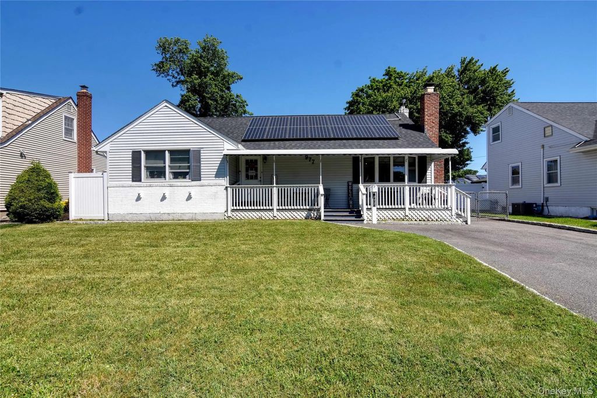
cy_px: 199
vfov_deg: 72.0
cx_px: 298
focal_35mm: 16
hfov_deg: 95.0
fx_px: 274
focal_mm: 11
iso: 320
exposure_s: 1/1000
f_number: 9
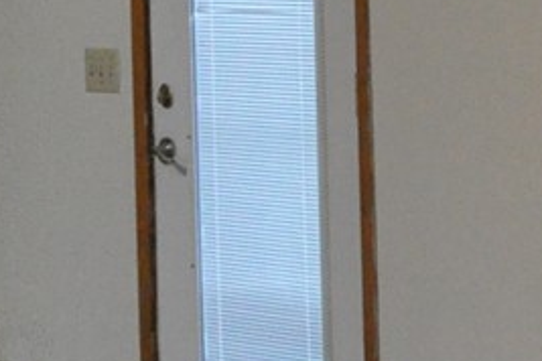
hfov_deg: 8.8
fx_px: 3014
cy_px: -56
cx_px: 1518
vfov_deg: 6.8
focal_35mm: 200
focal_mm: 21
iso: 3200
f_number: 9
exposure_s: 1/80
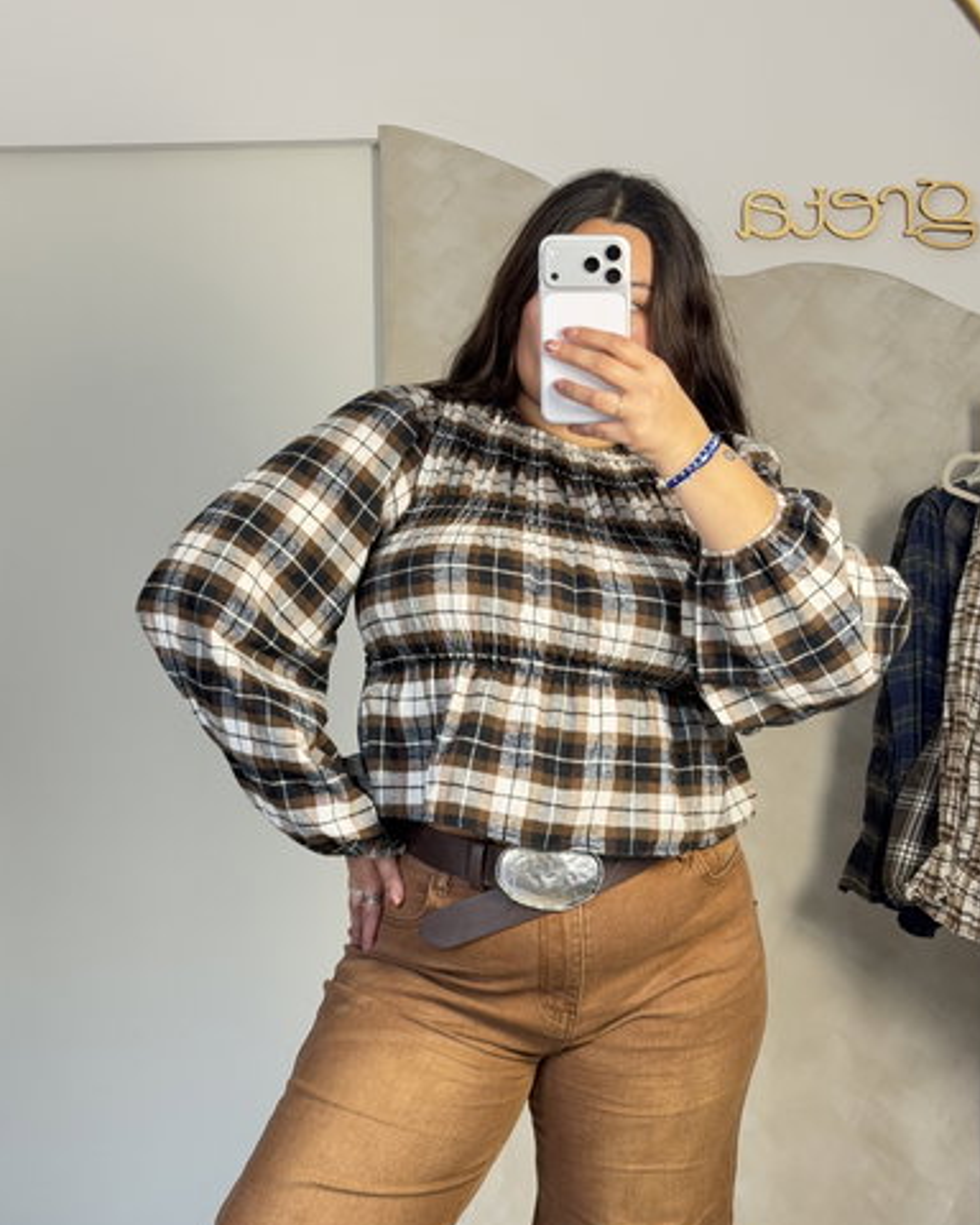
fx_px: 1885
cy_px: 575
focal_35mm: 52
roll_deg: +1.8
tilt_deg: -18.2
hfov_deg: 29.1
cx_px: 500
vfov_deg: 36.0
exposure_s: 1/50
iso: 64
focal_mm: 6.76
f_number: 1.78
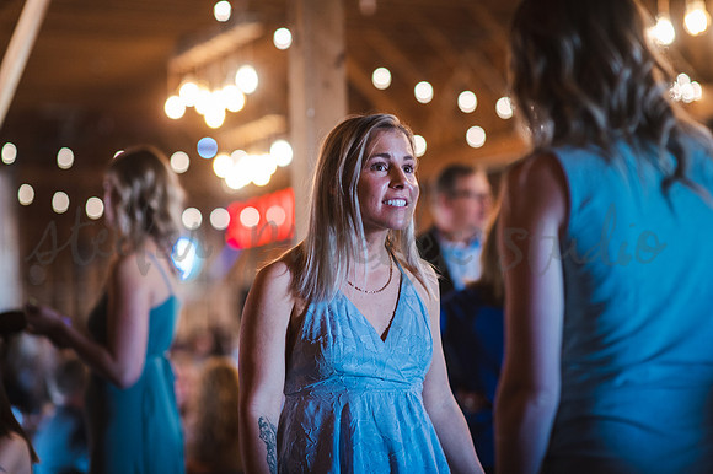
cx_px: 356
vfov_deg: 16.1
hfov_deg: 23.9
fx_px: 1682
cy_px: 237
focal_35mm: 85
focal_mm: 85
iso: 1600
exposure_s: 1/200
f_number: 2
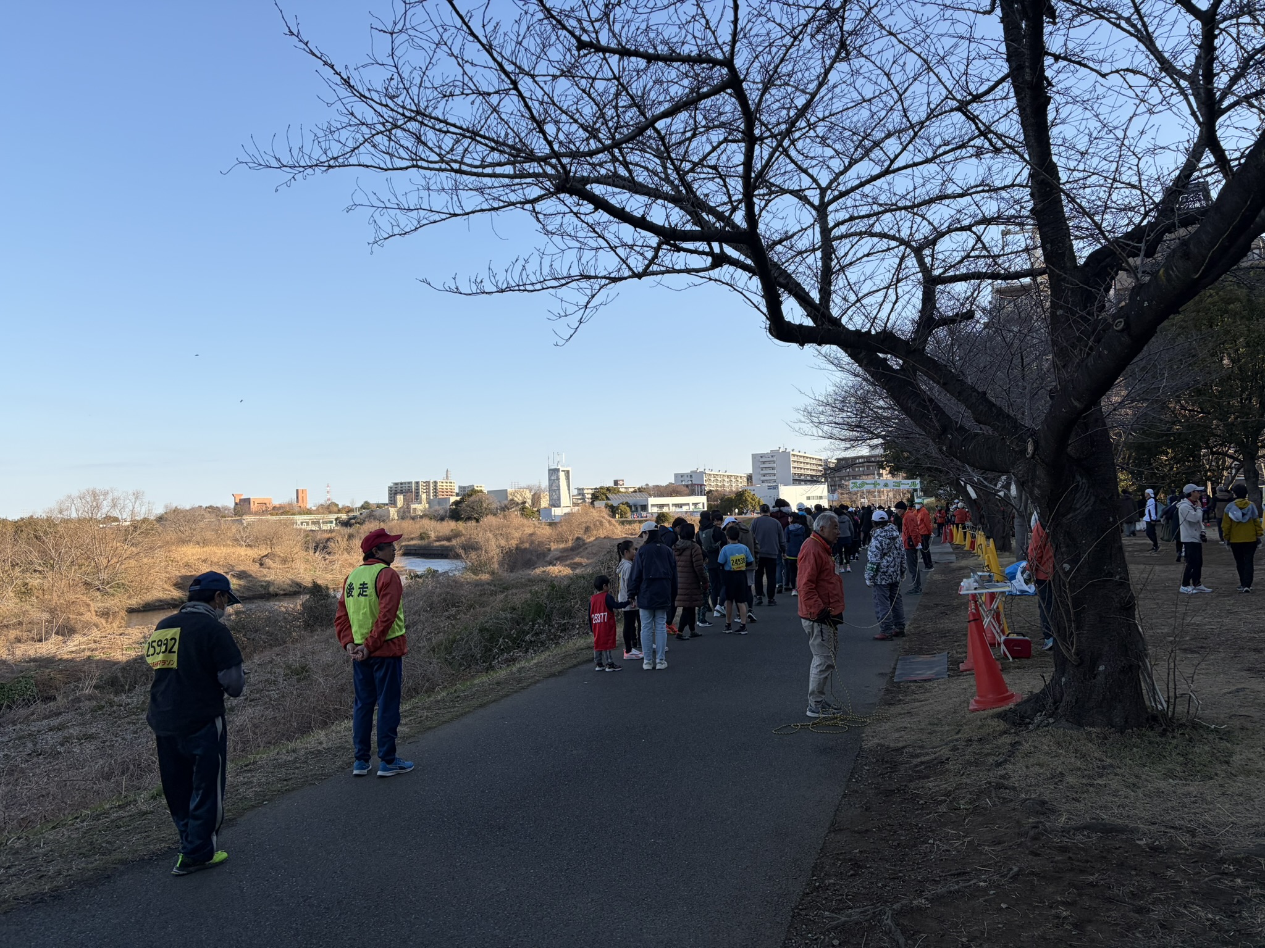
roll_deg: +1.0
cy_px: 474
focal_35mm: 26
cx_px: 632
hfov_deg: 67.3
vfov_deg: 53.1
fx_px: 950
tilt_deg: +5.7
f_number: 1.6
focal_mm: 5.96
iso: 50
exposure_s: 1/2012
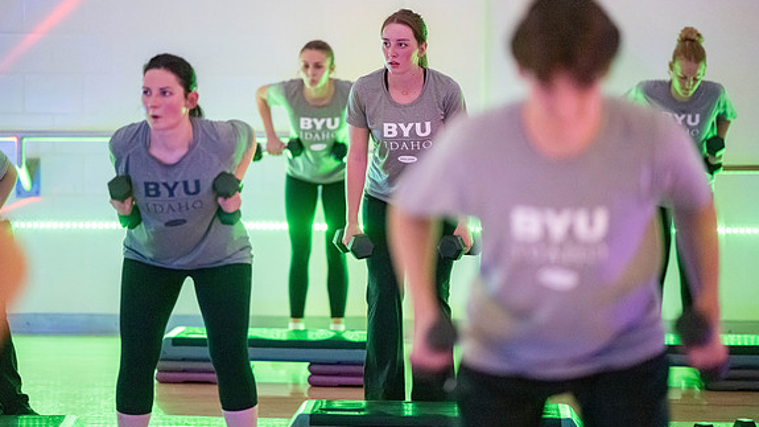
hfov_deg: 19.3
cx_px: 381
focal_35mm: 111
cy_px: 194
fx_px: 2233
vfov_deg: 10.9
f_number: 1.4
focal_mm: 105
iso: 12800
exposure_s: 1/125
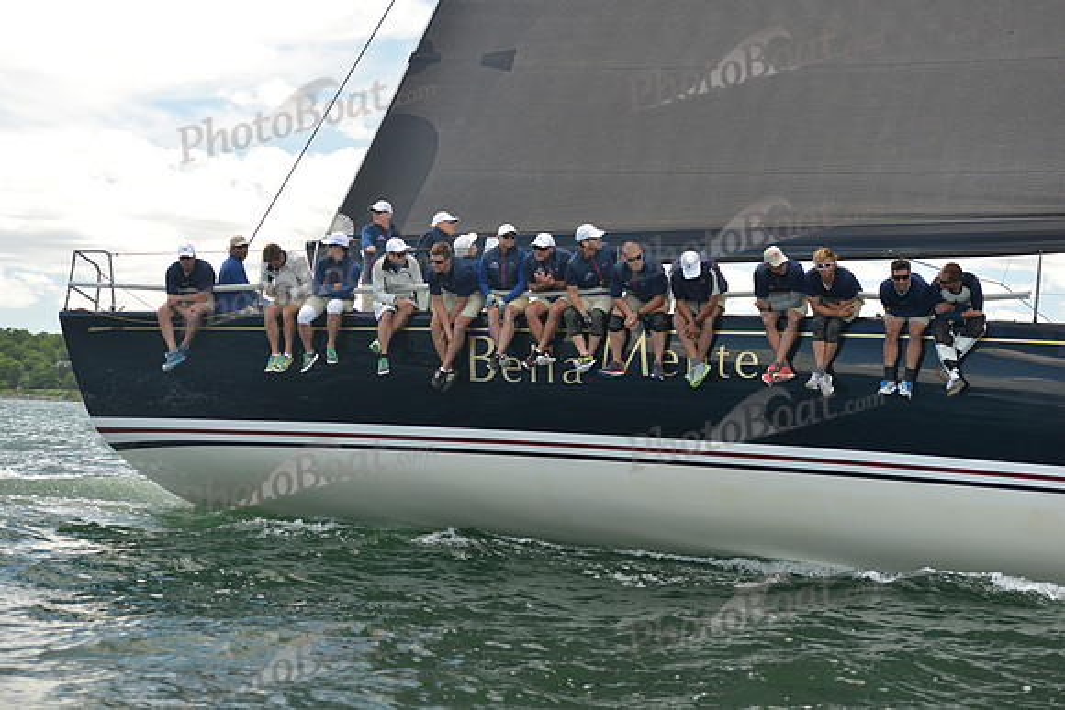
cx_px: 532
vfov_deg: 19.5
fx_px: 2071
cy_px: 355
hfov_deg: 28.8
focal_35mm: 70
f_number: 3.2
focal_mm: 70
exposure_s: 1/800
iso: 400
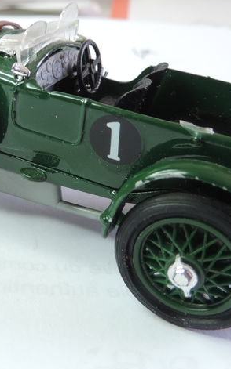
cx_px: 31
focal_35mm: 54
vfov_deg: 37.4
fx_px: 544
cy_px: 148
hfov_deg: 23.4
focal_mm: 4.3
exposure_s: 1/30
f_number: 3
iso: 140
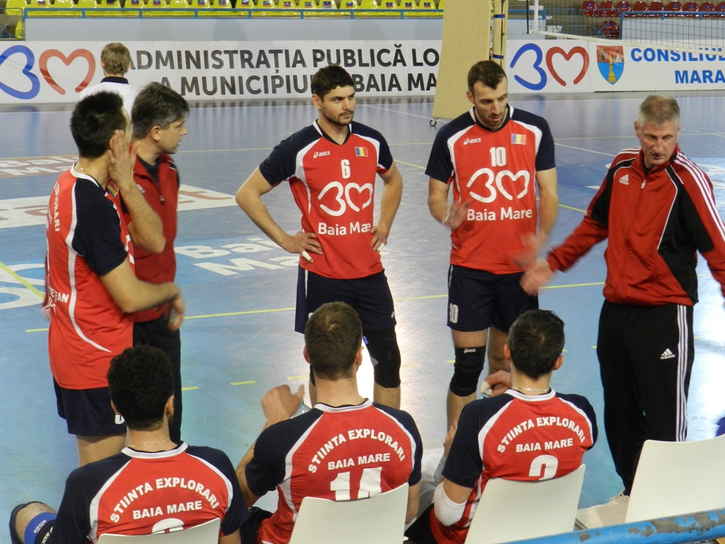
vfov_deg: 19.4
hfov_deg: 25.7
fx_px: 1592
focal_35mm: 76
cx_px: 362
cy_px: 272
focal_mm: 13.5
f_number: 4.8
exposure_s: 1/25
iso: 400
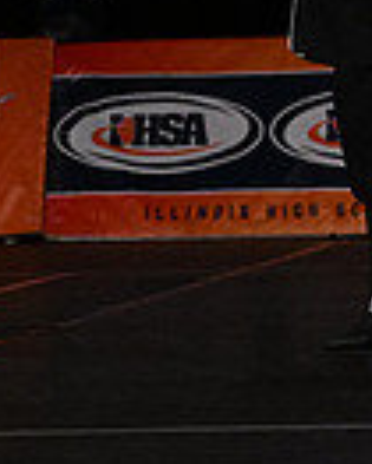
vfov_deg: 4.9
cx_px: 949
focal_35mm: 390
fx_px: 5361
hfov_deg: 3.9
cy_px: -50
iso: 6400
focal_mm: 63
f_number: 4
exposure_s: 1/1000
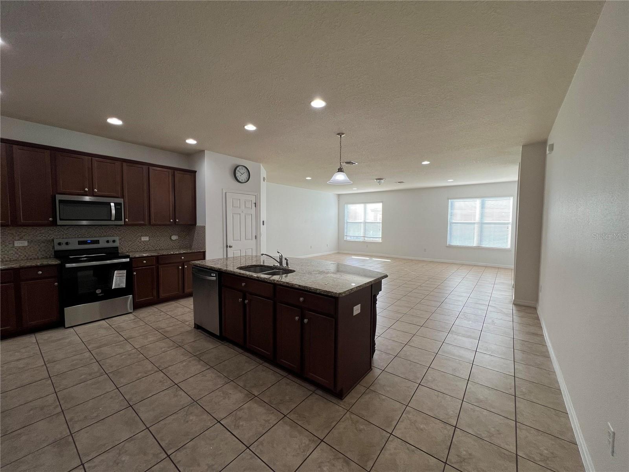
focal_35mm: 13
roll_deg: -0.3
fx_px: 236
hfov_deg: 106.2
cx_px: 314
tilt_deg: -3.4
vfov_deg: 89.9
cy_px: 236
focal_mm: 1.57
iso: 80
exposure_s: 1/120
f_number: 1.8
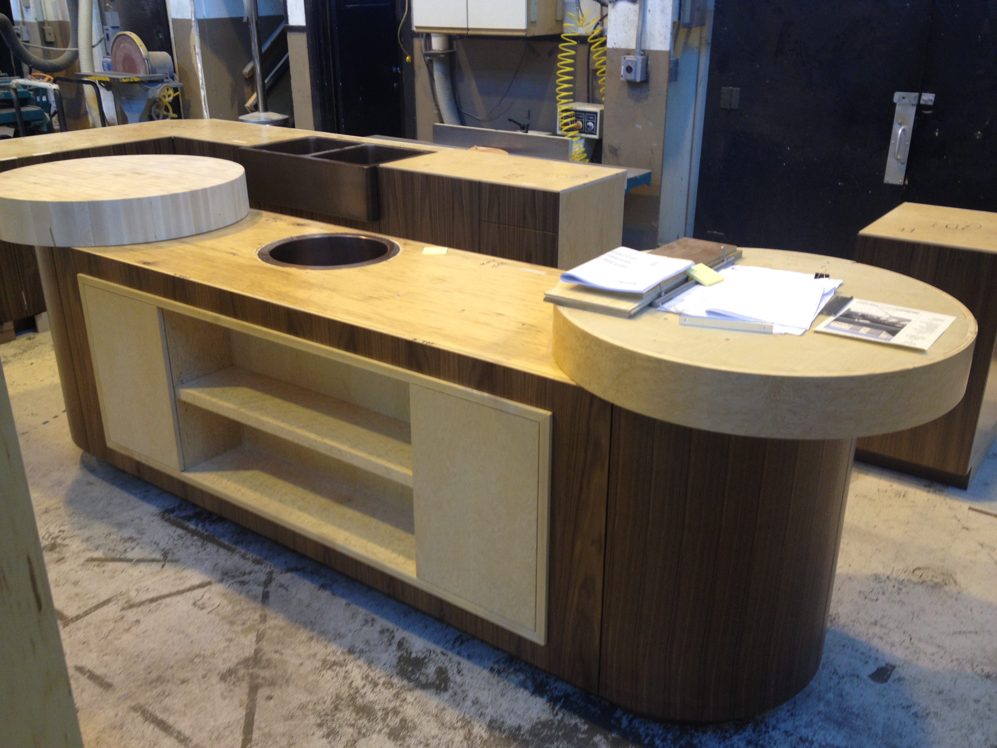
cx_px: 498
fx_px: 1008
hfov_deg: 52.6
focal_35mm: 35
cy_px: 374
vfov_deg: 40.7
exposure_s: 1/20
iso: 80
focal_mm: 4.28
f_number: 2.4
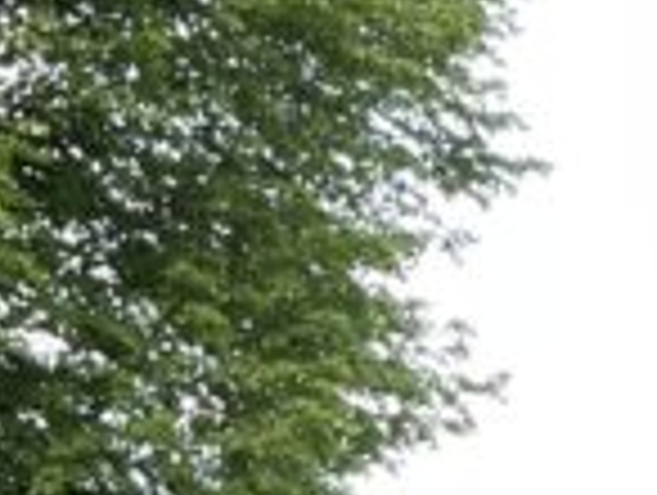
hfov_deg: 10.1
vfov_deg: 7.6
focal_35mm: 182
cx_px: -598
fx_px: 3460
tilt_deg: -1.6
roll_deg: -1.6
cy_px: 1215
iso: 32
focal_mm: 4.2
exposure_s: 1/139
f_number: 1.6
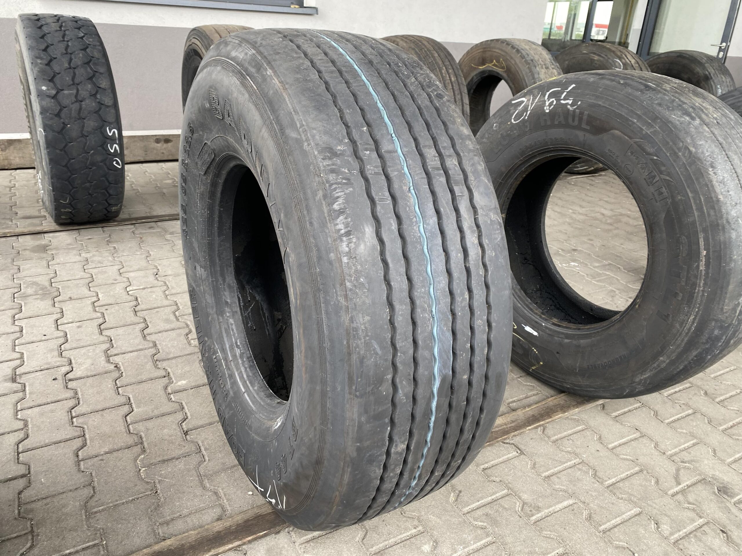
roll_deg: -2.4
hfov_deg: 67.3
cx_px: 371
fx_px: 557
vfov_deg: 53.1
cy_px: 278
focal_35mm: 26
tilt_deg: -22.1
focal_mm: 4.25
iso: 80
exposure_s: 1/122
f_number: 1.8
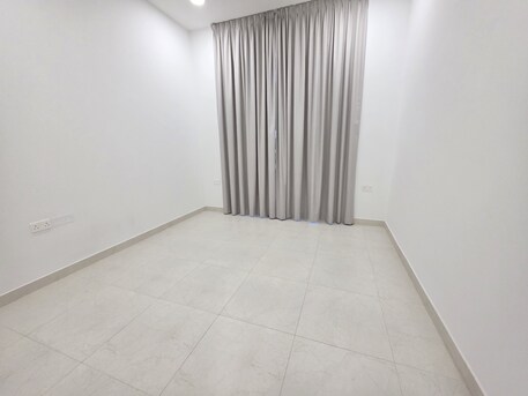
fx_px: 198
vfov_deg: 89.9
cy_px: 198
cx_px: 264
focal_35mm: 13
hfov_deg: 106.2
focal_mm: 2.2
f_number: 1.9
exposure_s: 1/359
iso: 320
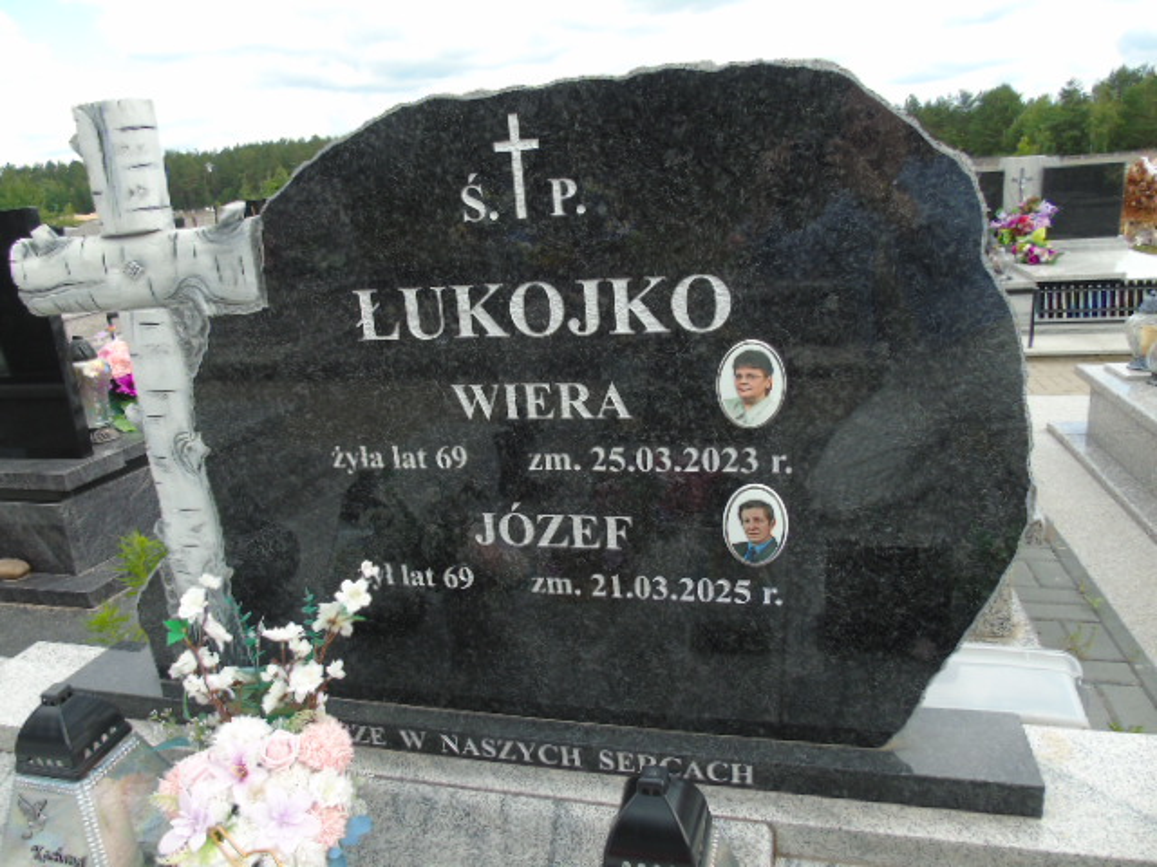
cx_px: 578
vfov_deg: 54.9
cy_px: 434
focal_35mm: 25
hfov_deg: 69.4
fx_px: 836
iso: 80
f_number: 3.4
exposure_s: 1/250
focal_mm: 4.4
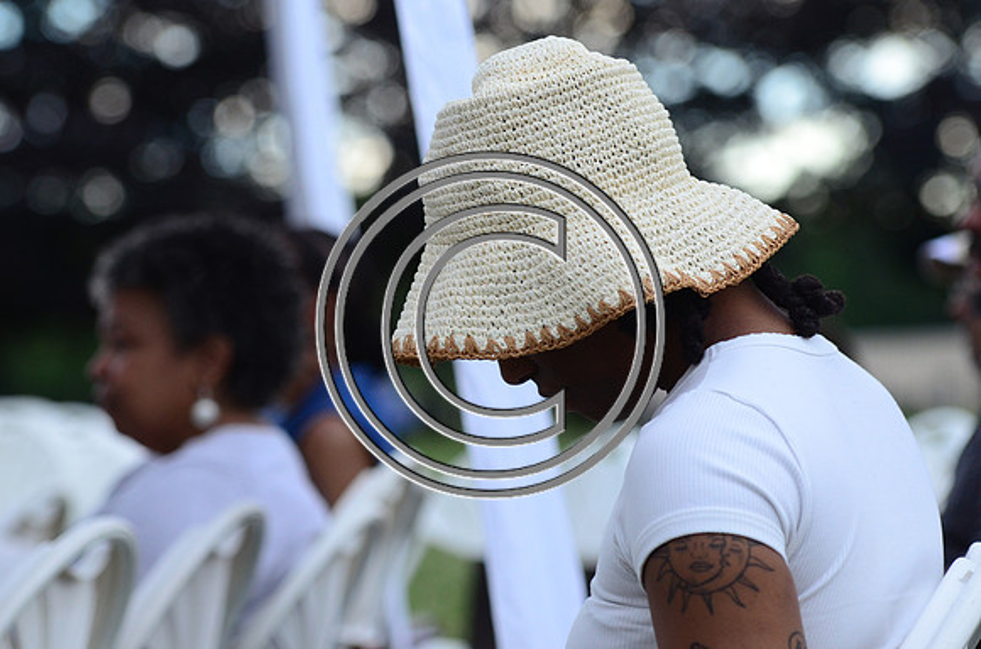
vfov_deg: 9.1
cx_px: 490
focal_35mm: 150
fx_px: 4079
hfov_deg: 13.7
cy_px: 324
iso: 800
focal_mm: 100
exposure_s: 1/1250
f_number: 2.8
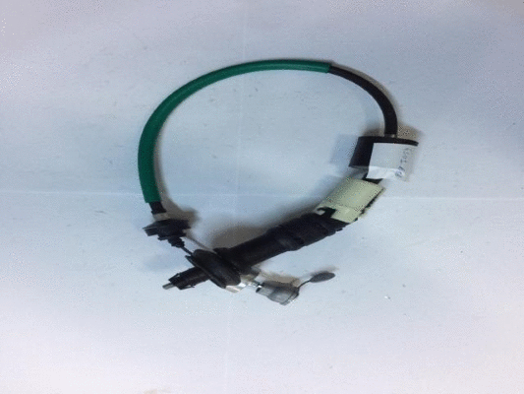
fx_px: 439
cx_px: 262
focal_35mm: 29
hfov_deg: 61.6
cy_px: 197
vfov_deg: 48.2
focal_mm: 4.15
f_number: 2.2
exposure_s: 1/33
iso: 80
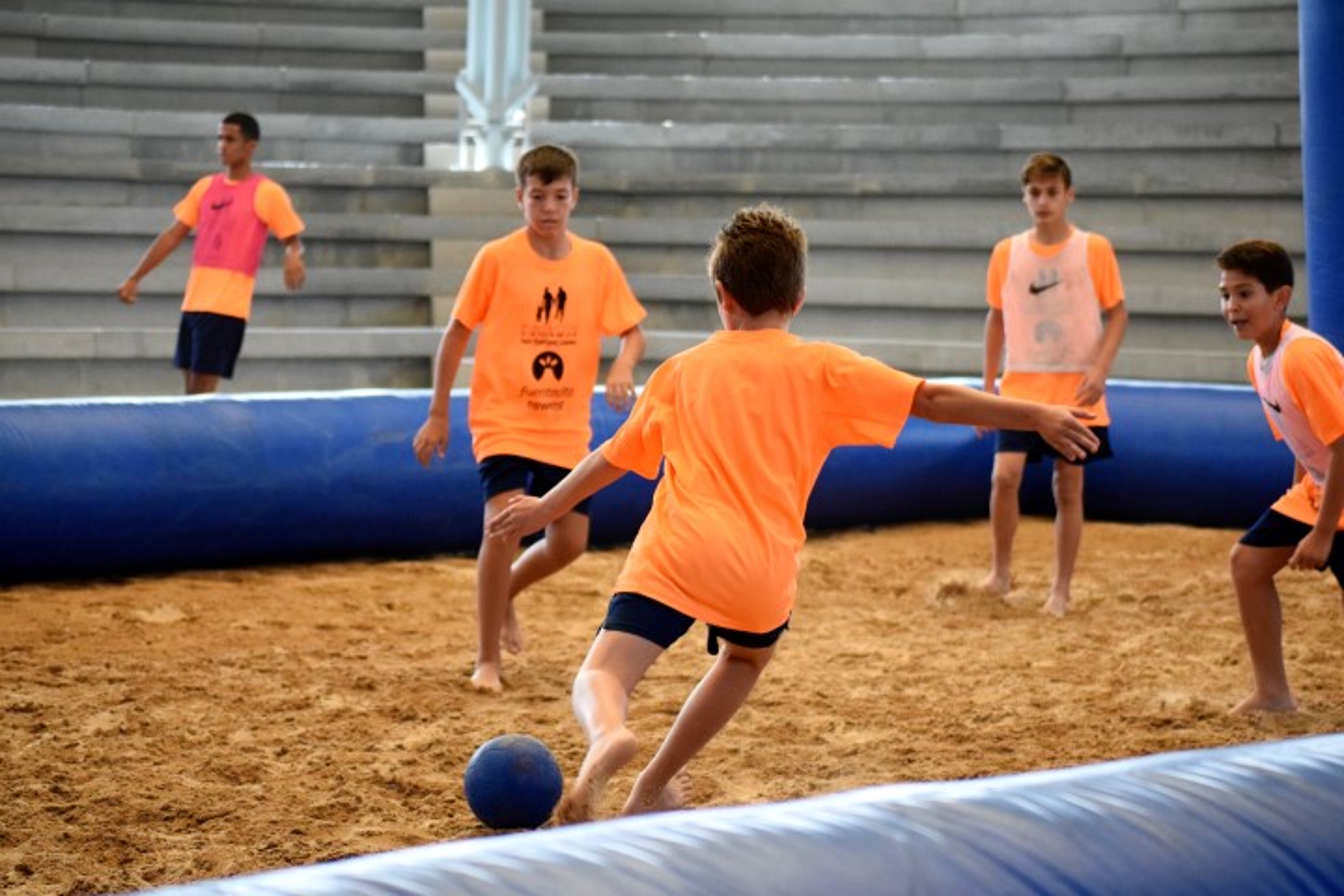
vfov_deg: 13.4
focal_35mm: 102
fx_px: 3808
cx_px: 672
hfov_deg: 20.0
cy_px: 448
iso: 2800
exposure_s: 1/500
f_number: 4.2
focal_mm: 68
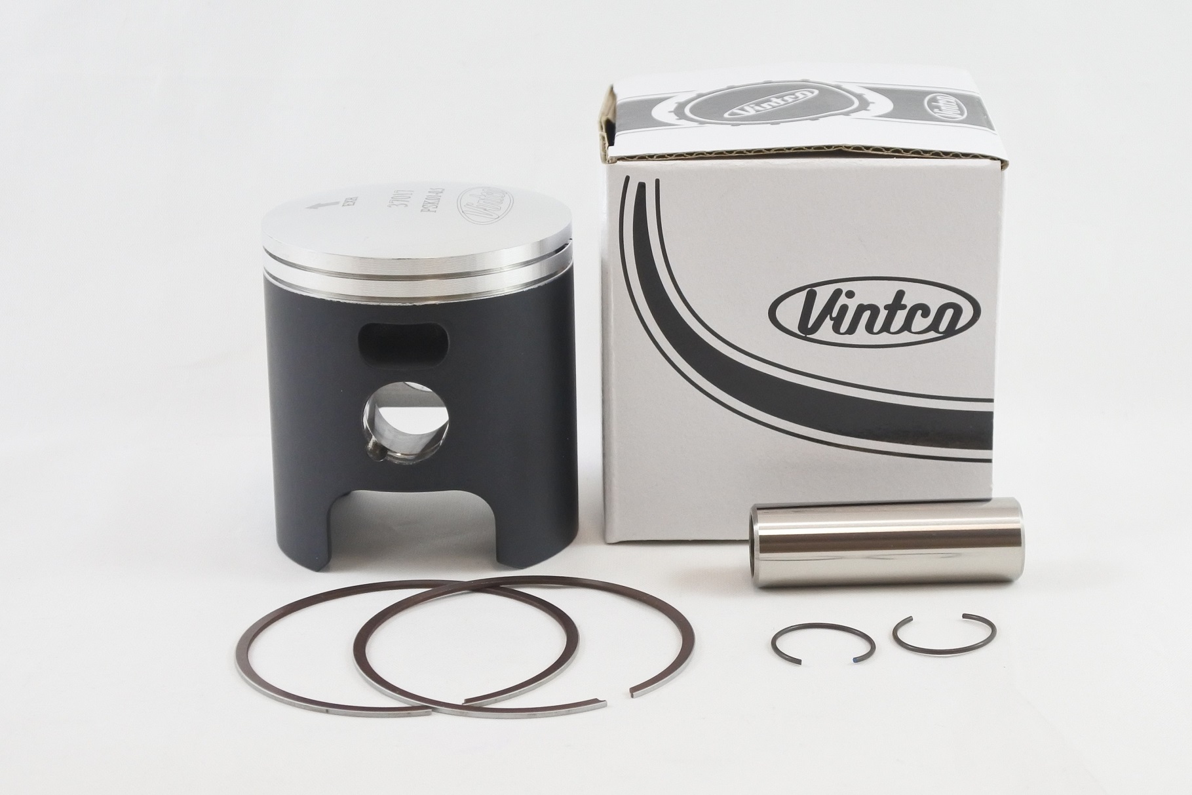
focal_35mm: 49
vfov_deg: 27.5
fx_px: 1622
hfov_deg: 40.3
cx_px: 596
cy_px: 398
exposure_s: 1/125
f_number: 4.5
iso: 500
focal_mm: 18.4
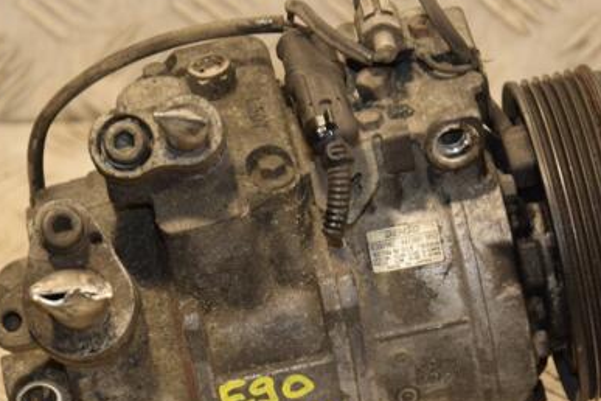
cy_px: 261
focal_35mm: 214
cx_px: 297
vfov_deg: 6.4
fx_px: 3572
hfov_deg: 9.6
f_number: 5.6
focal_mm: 92
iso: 800
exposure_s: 1/100
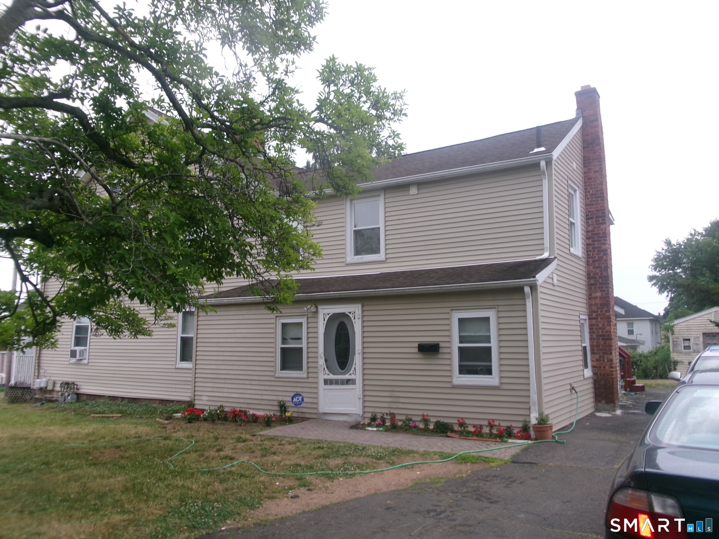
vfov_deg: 49.7
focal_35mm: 28
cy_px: 270
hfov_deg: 63.4
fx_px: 582
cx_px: 360
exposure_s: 1/90
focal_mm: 5.1
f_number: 3.9
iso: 100
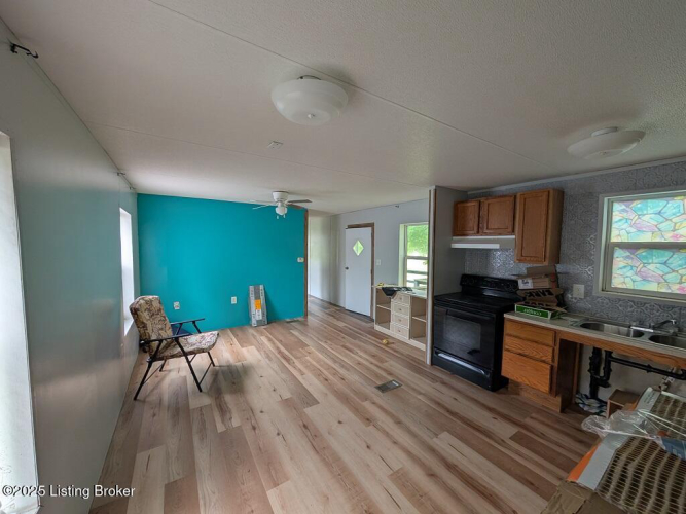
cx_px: 343
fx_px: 238
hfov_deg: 110.5
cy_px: 257
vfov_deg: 94.5
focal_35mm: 12
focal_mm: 2.02
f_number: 1.7
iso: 122
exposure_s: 1/73.7
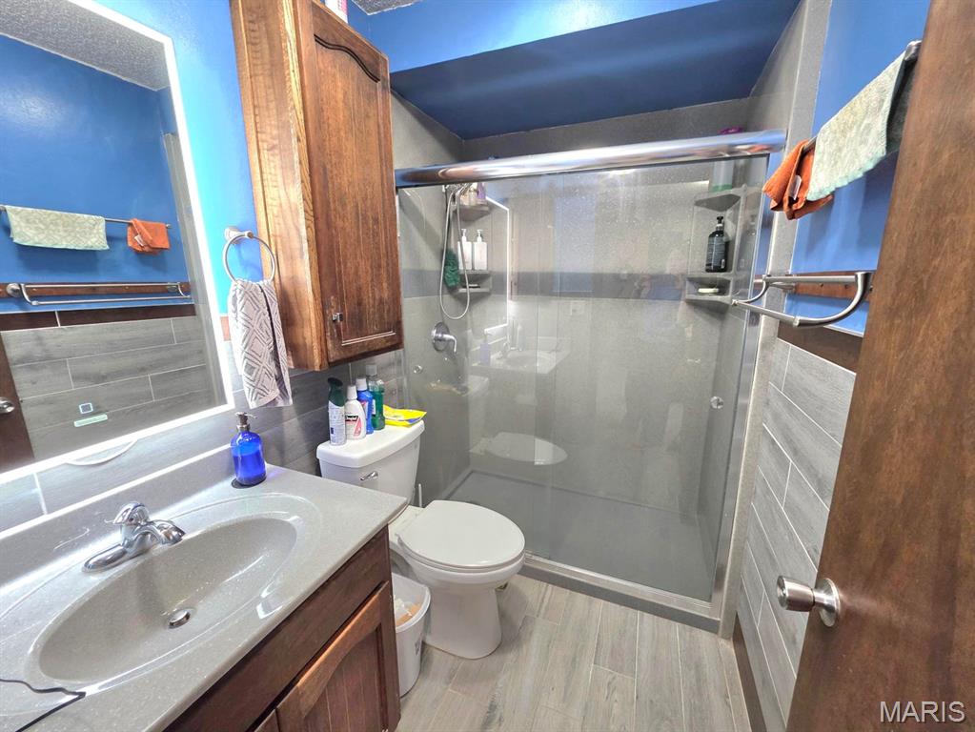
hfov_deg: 106.2
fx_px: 366
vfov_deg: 90.0
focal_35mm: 13
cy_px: 366
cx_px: 488
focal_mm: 2.2
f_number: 1.9
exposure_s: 1/60.2
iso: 320
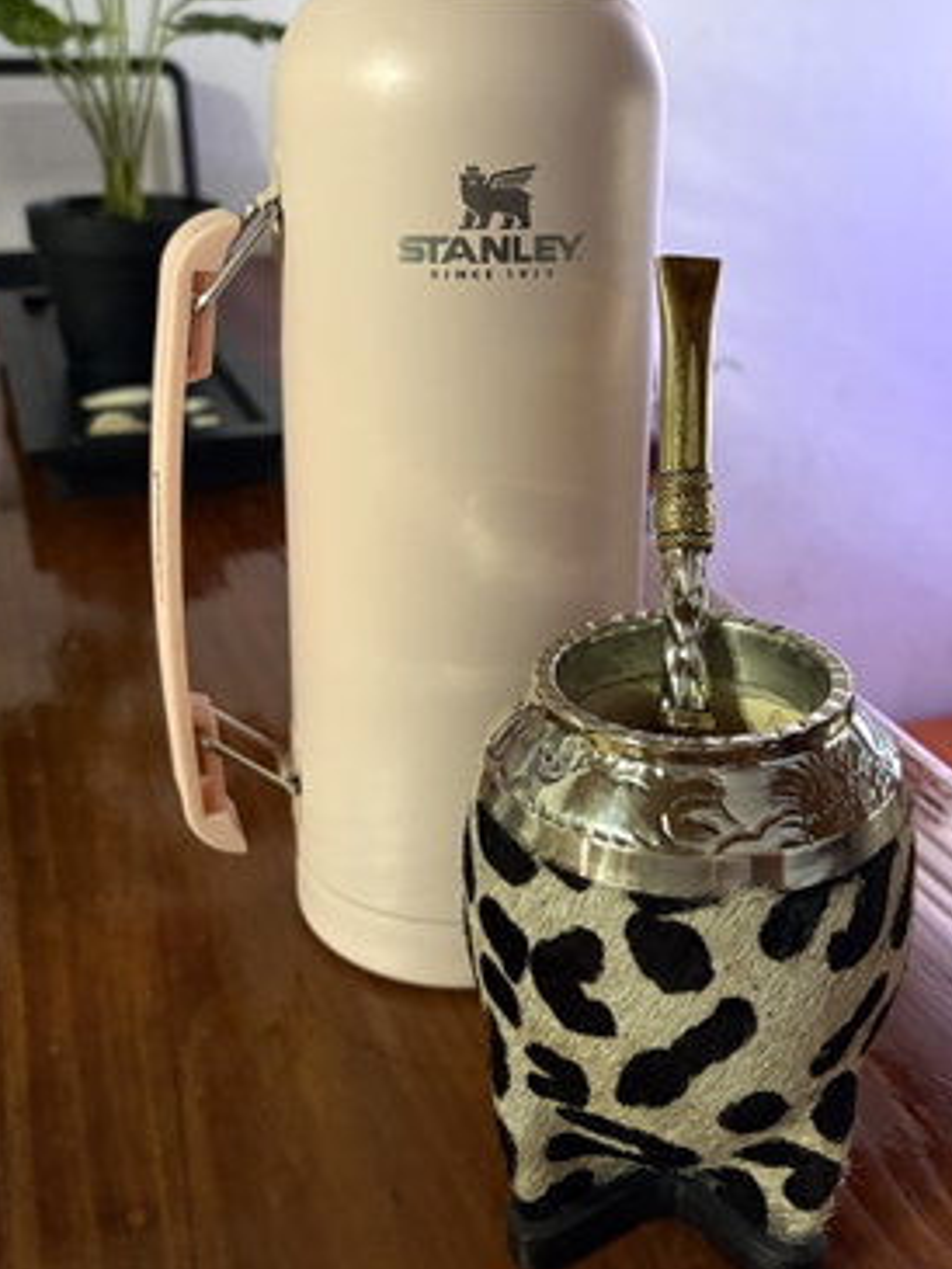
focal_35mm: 38
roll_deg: -3.9
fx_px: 1393
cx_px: 507
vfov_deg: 48.5
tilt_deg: -17.5
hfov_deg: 37.7
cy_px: 471
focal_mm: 5.96
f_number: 1.6
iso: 400
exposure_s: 1/33
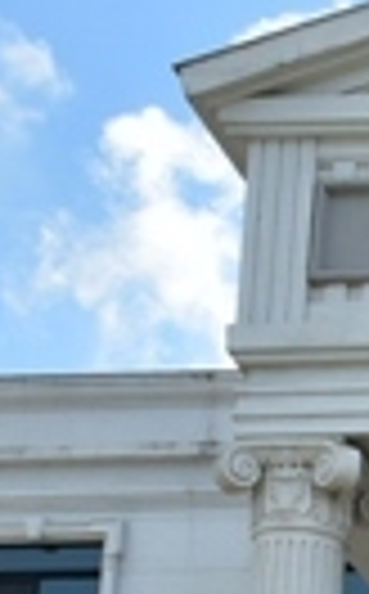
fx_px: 2327
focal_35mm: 144
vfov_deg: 14.0
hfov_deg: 7.9
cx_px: 1084
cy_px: 765
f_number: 11
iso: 360
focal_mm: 18
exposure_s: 1/500
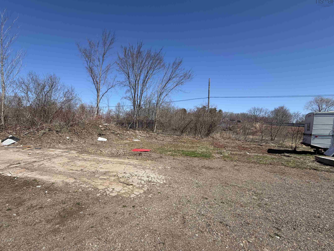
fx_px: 154
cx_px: 146
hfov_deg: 94.0
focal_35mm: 16
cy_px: 138
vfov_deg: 77.9
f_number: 2.2
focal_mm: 2.22
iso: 20
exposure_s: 1/789
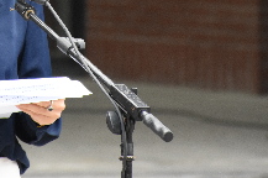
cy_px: -46
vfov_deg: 2.6
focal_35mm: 532
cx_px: 8
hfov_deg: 3.9
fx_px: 3955
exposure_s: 1/1250
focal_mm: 140
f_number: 5.6
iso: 1600
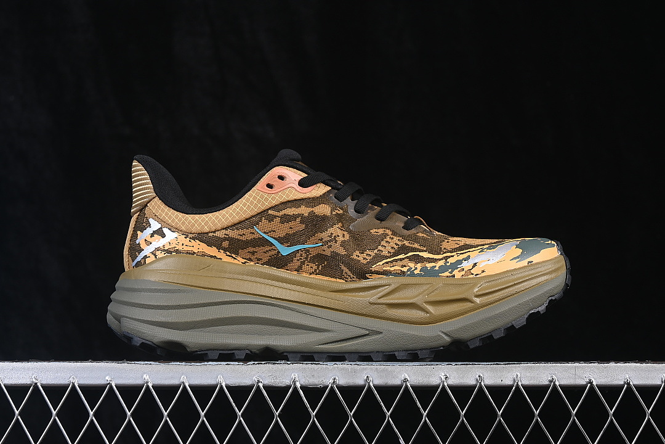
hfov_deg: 27.0
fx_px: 1385
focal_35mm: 75
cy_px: 222
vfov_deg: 18.2
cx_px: 332
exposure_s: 1/80
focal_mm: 50
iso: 160
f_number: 7.1
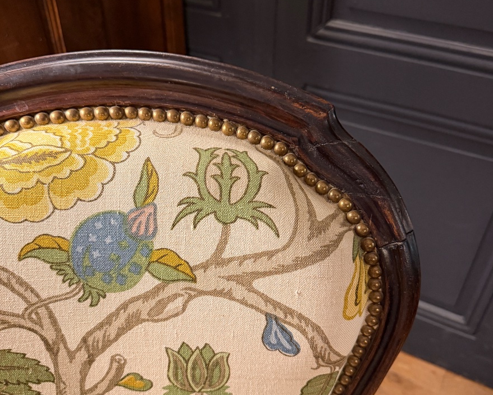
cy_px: 194
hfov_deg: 55.6
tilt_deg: -37.6
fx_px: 467
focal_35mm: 32
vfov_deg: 45.8
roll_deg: -1.4
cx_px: 252
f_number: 1.78
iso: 640
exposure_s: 1/50
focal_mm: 6.76
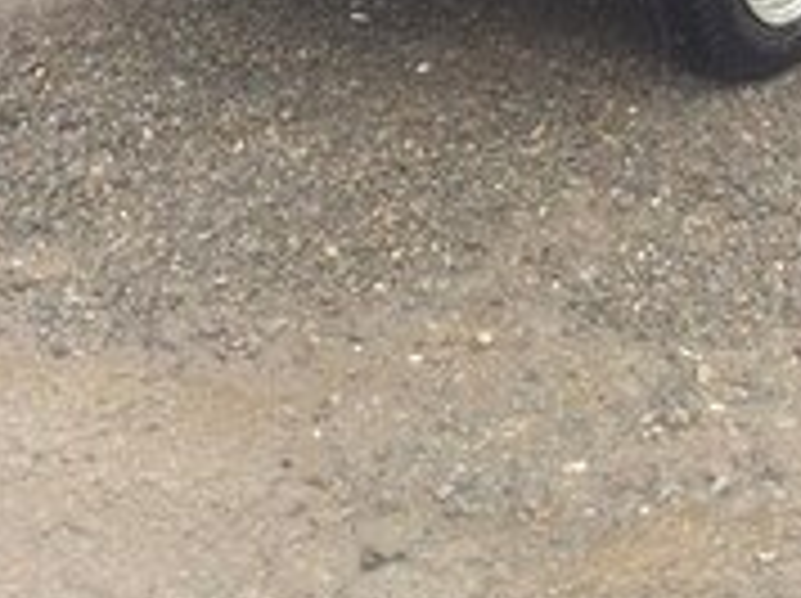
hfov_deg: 23.5
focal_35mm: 81
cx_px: 724
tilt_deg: -6.7
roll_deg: -0.6
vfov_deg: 15.9
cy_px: -418
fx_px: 1872
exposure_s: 1/50
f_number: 2.2
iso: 50
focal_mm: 4.15
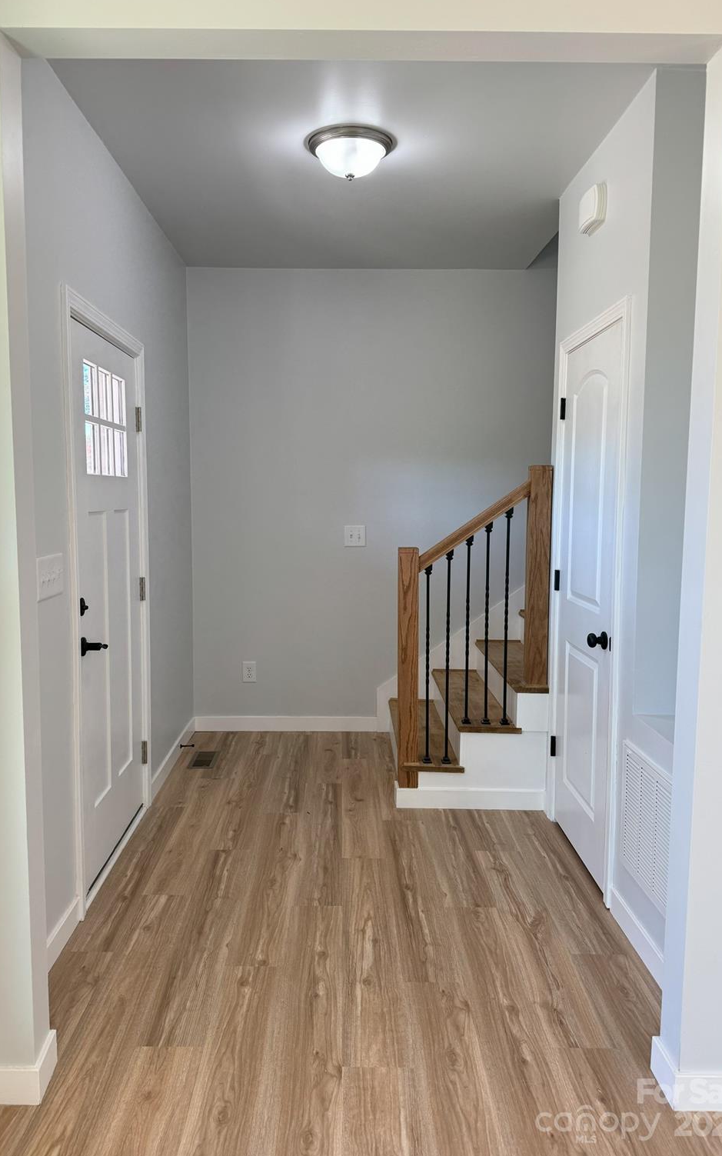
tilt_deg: -5.0
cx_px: 337
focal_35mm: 26
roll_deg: +0.4
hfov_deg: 47.6
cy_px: 569
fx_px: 819
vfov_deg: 70.4
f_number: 1.78
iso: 80
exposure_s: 1/120
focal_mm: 6.76
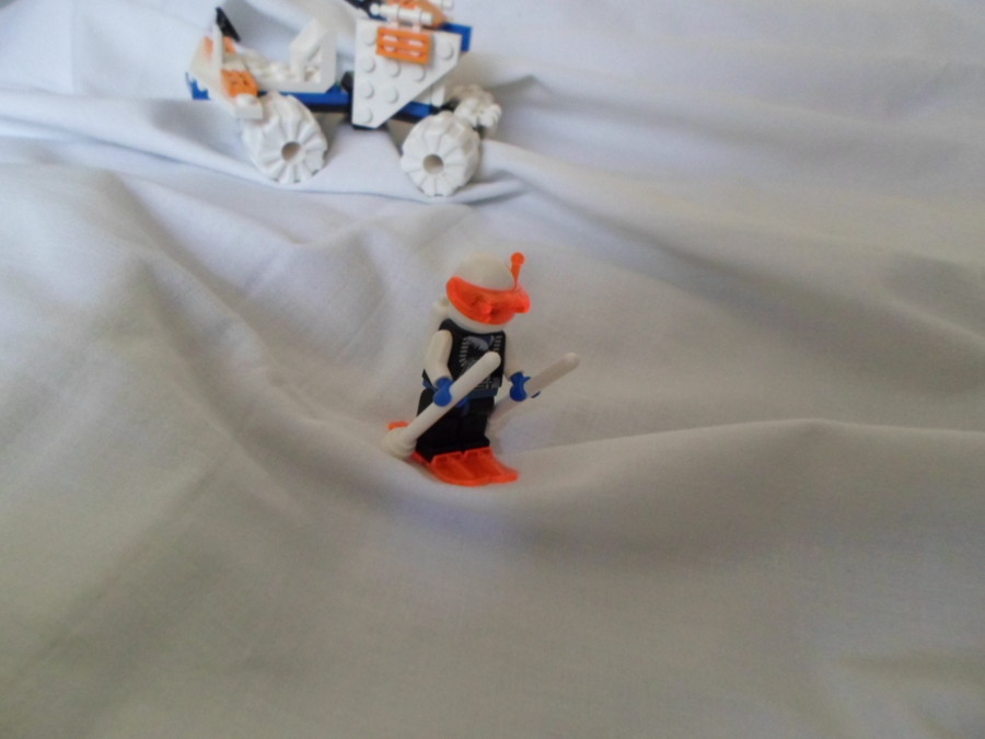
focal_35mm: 25
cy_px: 370
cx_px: 492
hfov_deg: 69.4
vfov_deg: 54.9
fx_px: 711
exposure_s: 1/10
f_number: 2.5
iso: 400
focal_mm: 4.5
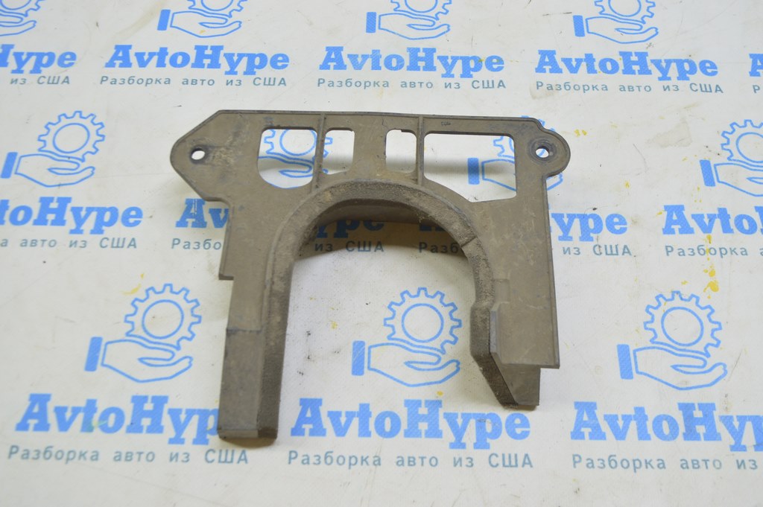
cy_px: 254
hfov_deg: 57.3
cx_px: 382
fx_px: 699
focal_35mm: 33
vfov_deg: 39.9
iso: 400
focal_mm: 22
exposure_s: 1/20
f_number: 5.6
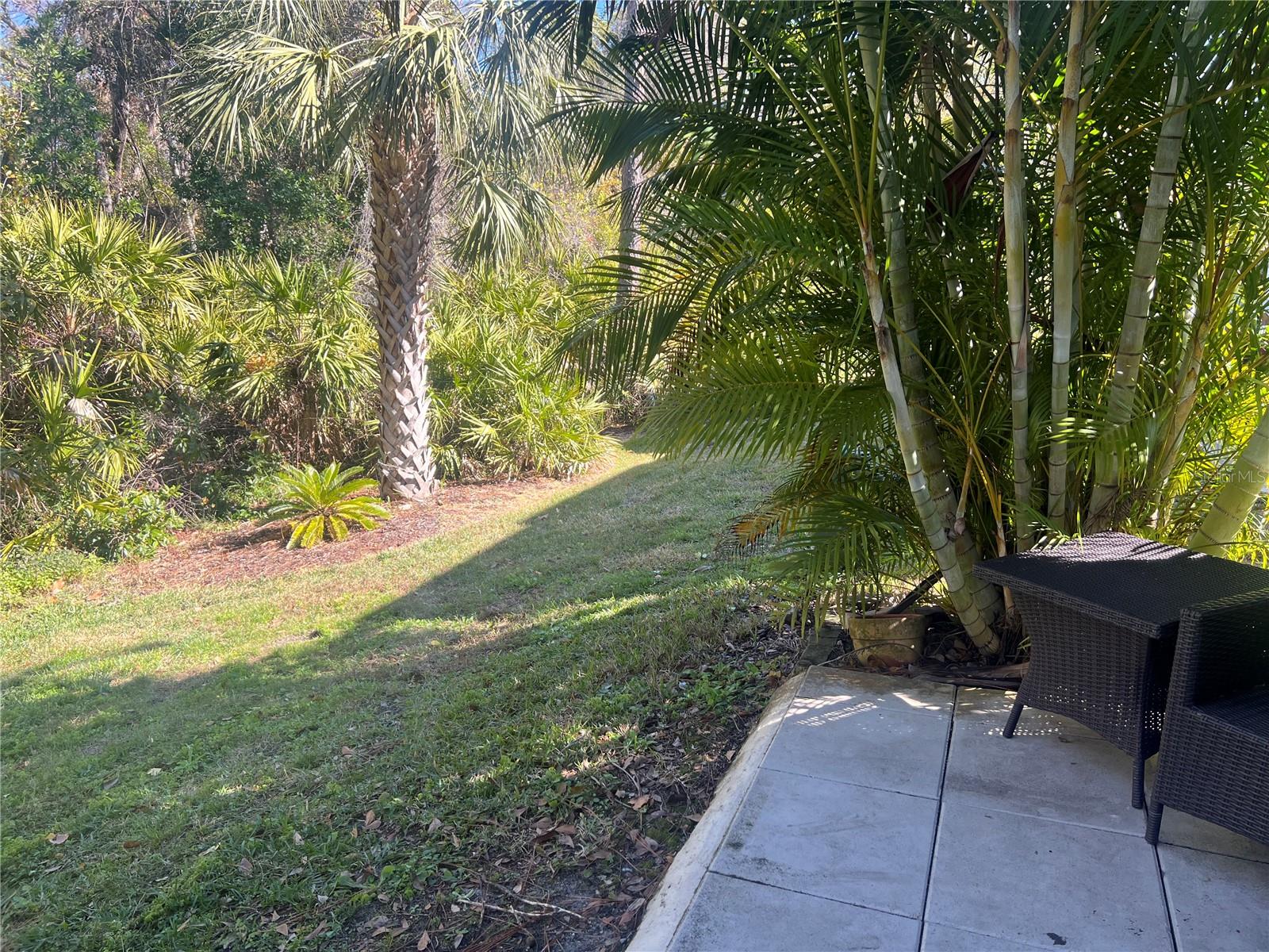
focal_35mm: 26
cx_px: 634
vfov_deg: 53.1
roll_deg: +0.4
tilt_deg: -14.6
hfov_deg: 67.3
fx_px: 953
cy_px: 476
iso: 50
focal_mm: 5.7
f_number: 1.5
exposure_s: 1/604
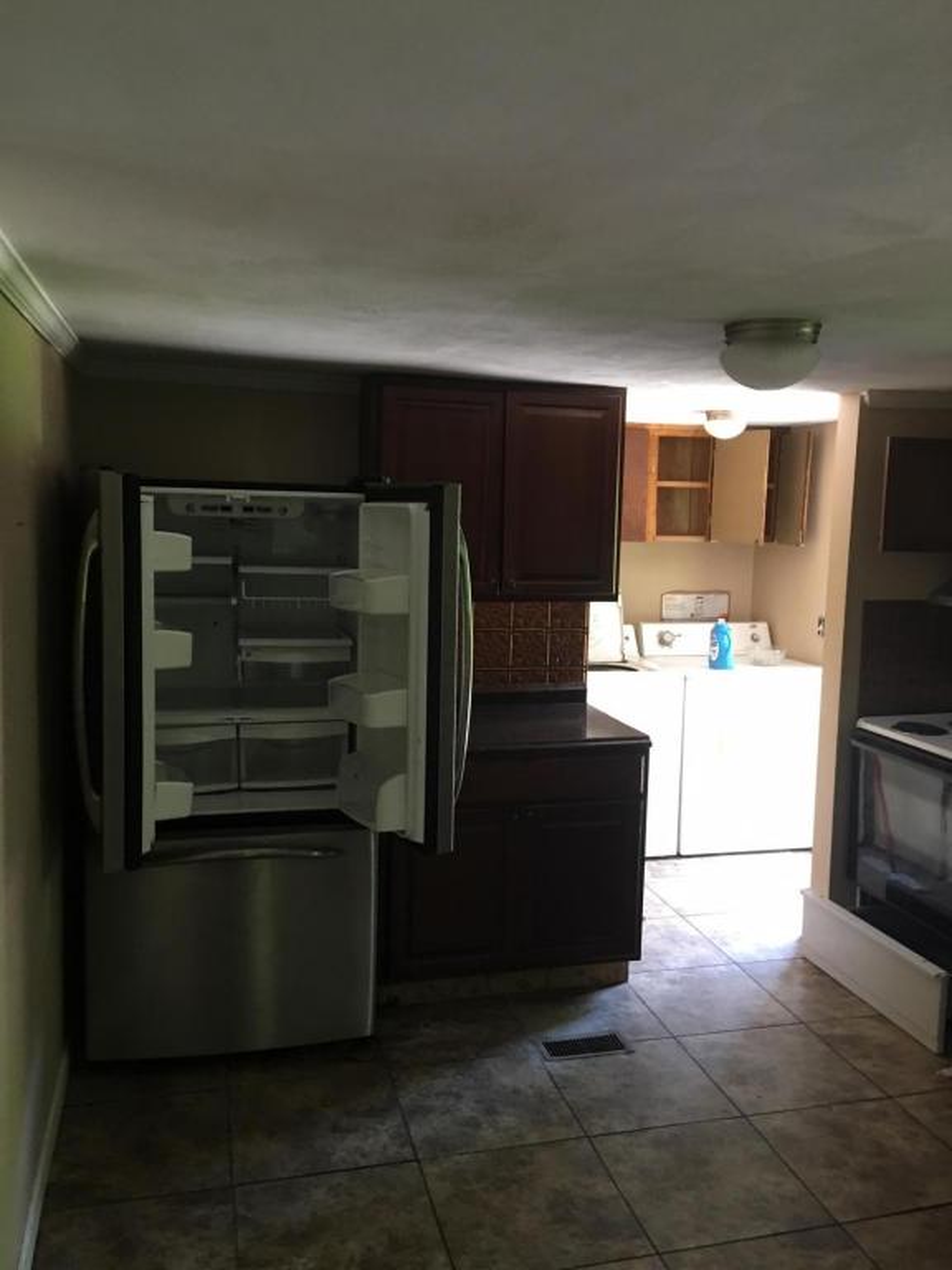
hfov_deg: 48.2
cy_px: 635
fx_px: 1063
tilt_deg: -4.6
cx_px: 476
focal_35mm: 29
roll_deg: -2.4
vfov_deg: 61.7
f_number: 2.2
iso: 64
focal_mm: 4.15
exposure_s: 1/15
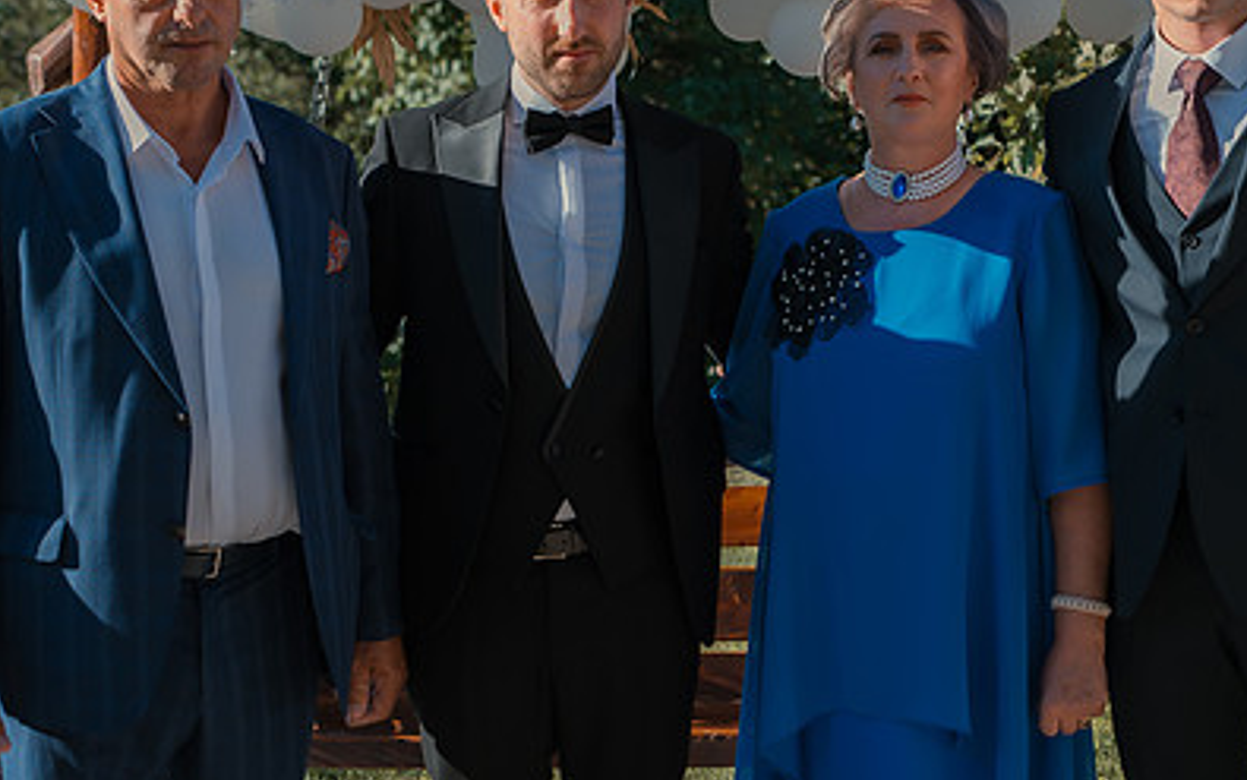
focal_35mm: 82
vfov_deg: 15.9
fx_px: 2787
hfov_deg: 25.2
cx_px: 589
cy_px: 265
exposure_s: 1/250
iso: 100
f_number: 4
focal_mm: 48
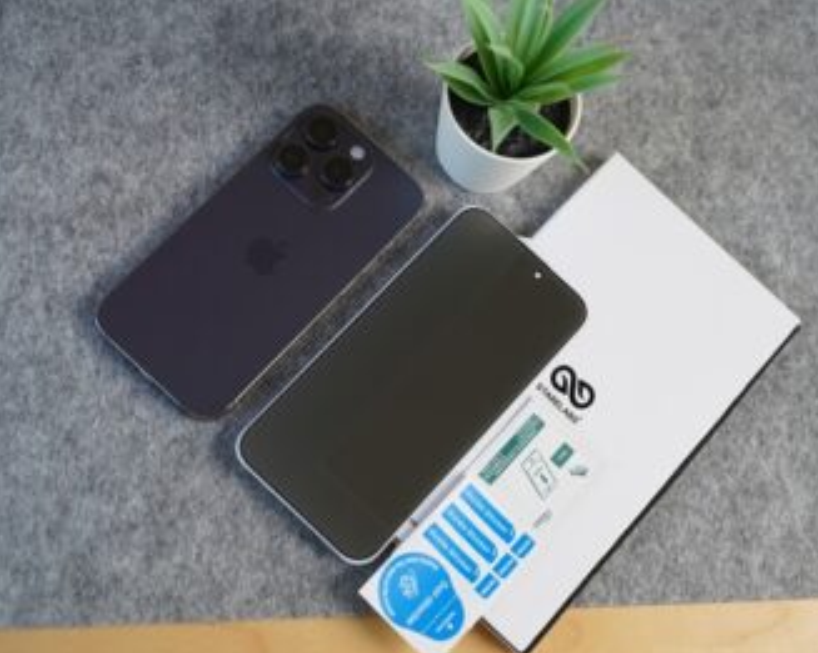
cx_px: 413
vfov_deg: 28.1
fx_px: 1306
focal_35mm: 54
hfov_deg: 34.8
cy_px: 329
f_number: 4
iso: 1000
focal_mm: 47
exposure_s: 1/160
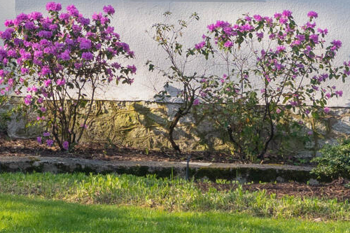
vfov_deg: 6.5
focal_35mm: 210
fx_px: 2041
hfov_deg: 9.2
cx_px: -349
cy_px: -109
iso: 320
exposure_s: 1/160
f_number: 7.1
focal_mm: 35
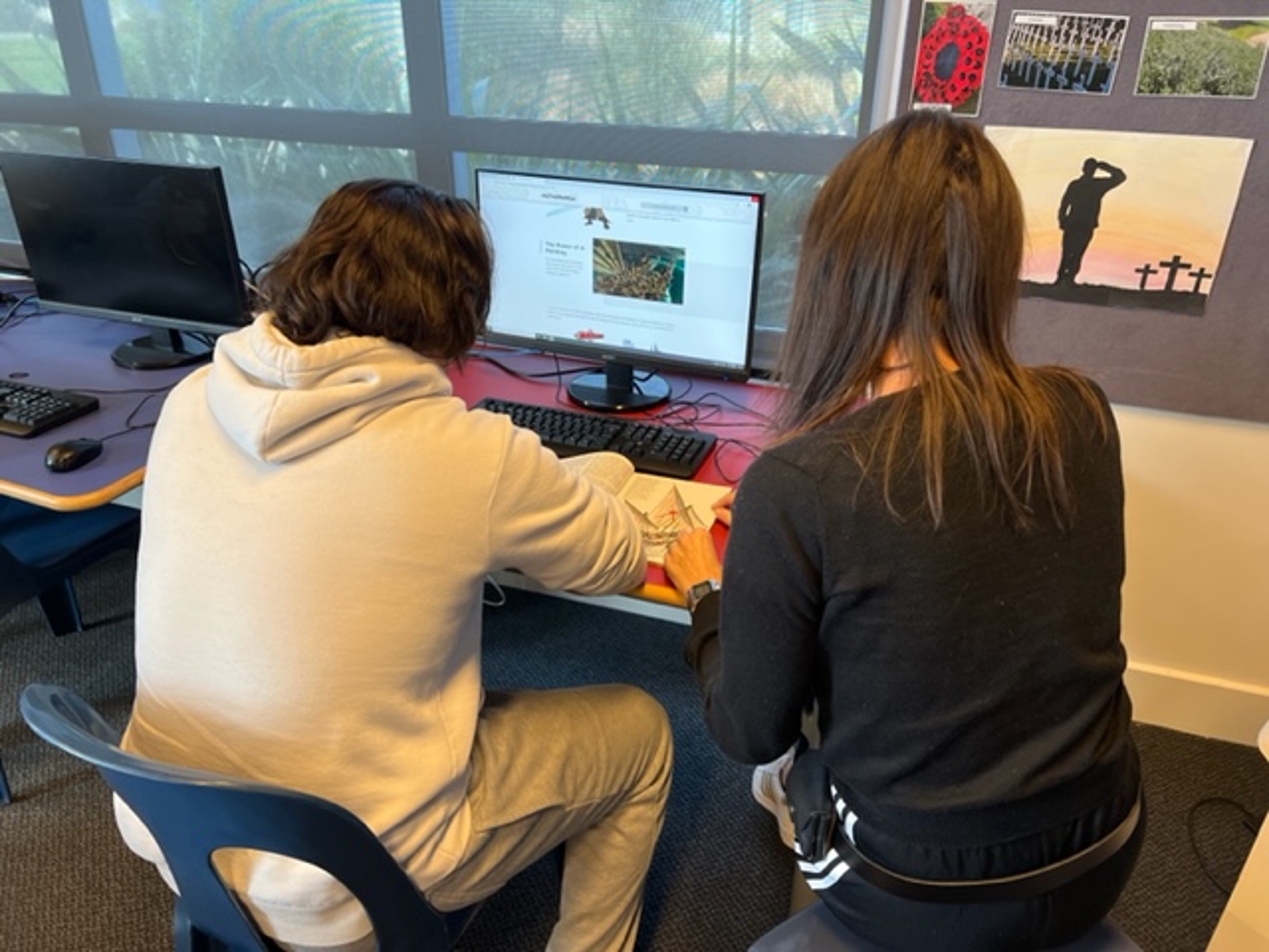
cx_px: 634
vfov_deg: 53.1
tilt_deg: -27.1
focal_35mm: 26
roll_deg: -0.9
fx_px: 953
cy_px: 476
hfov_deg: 67.3
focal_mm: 5.7
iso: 100
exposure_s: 1/100
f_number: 1.5
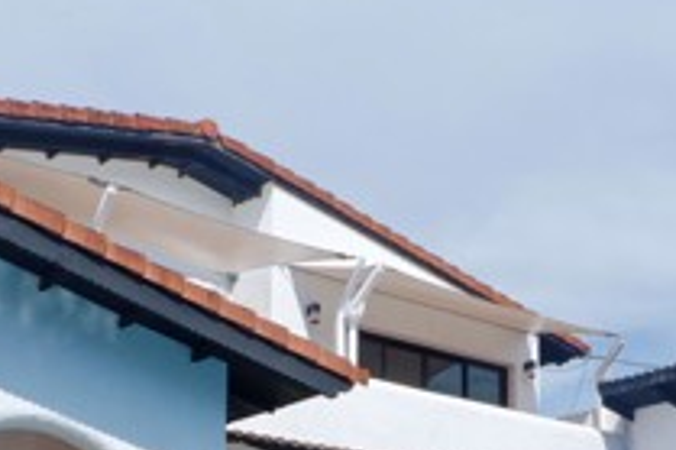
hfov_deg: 28.6
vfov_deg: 18.2
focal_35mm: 69
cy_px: 602
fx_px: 1295
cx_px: 540
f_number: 11
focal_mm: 16
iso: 200
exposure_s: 1/400
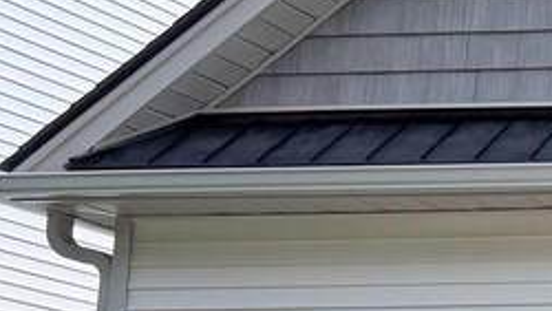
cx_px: 1409
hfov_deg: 11.6
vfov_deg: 8.3
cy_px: 377
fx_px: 2124
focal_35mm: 145
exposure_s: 1/1337
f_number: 1.6
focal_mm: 5.96
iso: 64
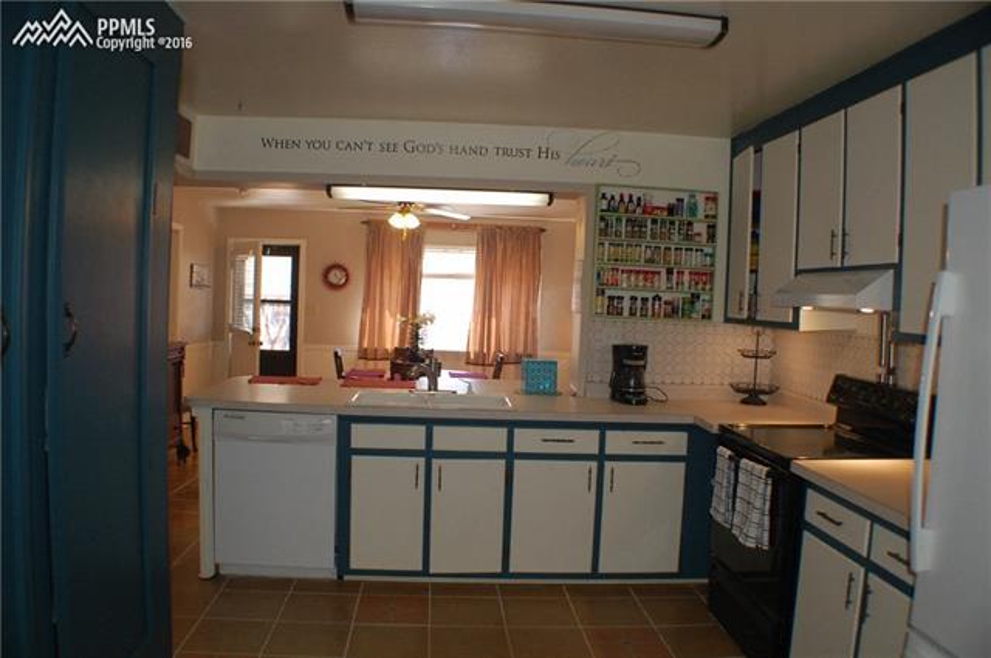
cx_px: 496
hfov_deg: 53.2
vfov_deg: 36.8
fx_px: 990
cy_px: 329
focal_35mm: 36
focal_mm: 24
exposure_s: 1/60
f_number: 4.2
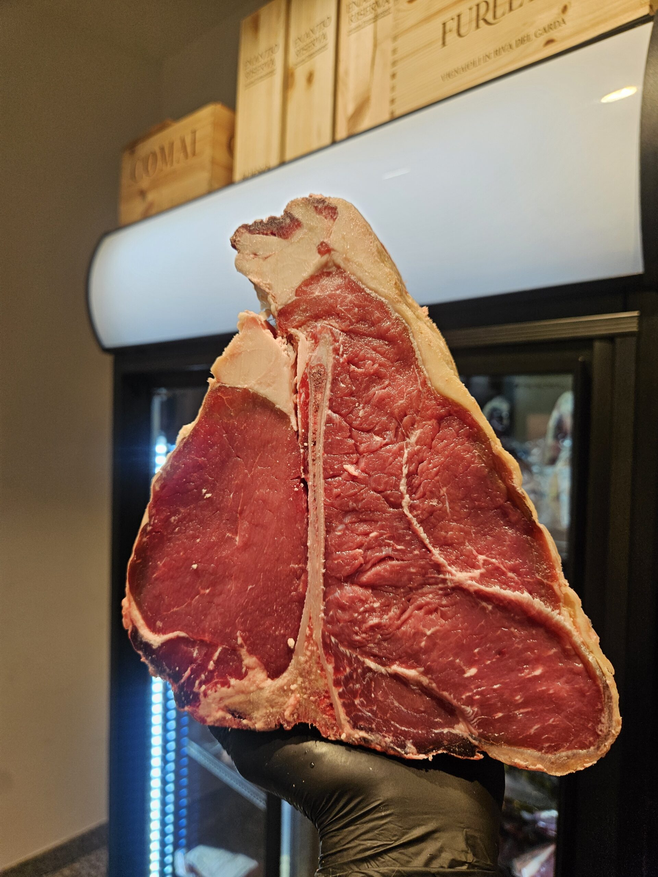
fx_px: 583
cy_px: 438
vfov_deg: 73.9
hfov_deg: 58.9
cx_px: 329
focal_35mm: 23
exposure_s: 1/100
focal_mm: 5.4
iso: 50
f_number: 1.8
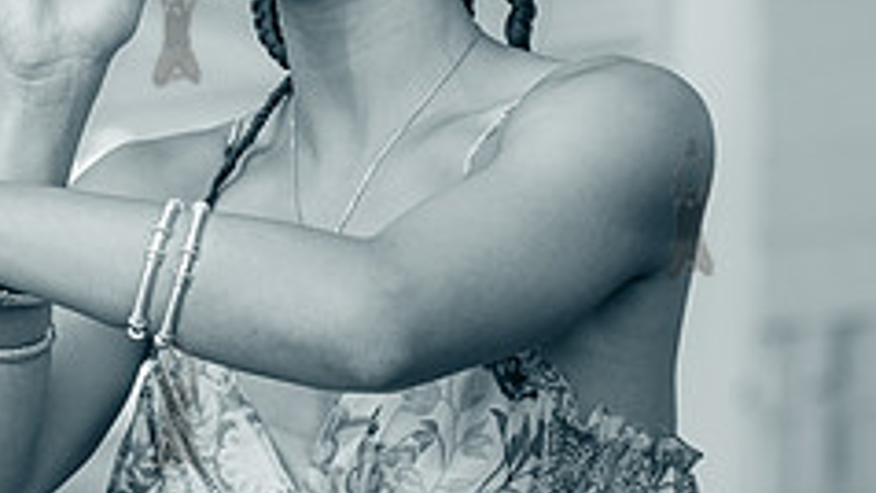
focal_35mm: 291
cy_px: -153
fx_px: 6761
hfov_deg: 7.4
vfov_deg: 4.2
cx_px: 243
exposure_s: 1/500
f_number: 4
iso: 1600
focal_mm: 86
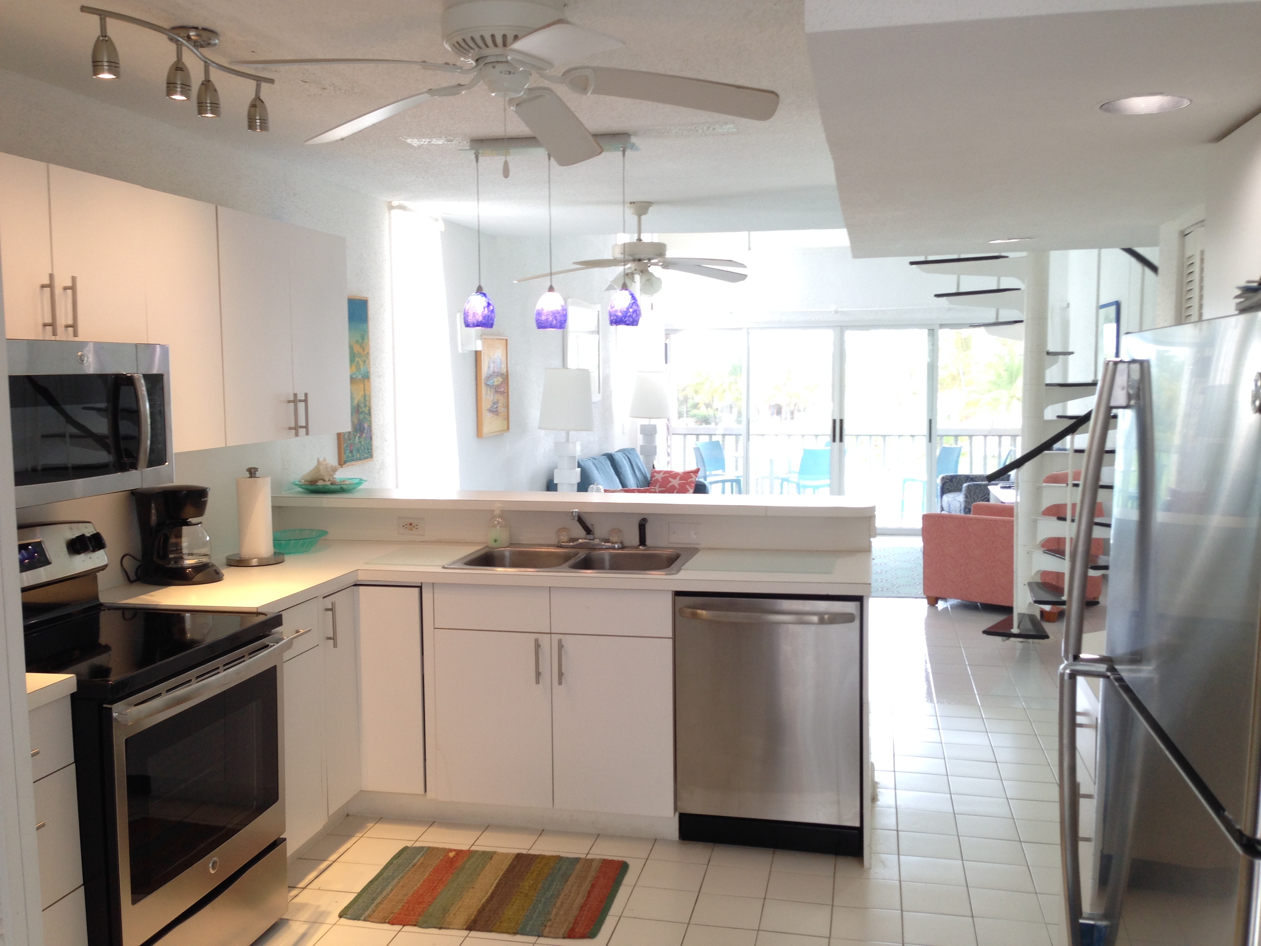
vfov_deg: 42.9
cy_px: 473
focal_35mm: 33
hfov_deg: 55.4
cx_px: 630
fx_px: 1202
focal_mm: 4.12
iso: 50
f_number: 2.4
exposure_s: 1/30
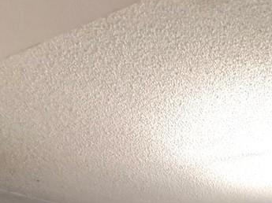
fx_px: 510
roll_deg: +2.9
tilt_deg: -10.8
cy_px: 452
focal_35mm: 65
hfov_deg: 26.9
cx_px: 315
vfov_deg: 15.5
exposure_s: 1/60
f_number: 2.2
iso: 320
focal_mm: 2.22
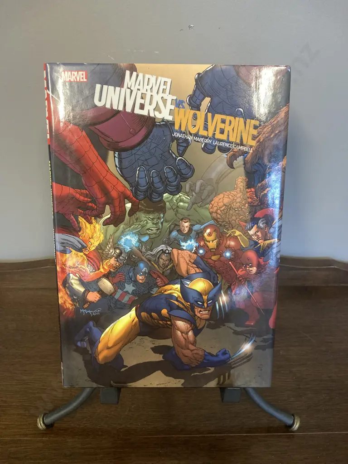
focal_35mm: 28
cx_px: 174
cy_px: 232
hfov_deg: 49.7
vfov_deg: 63.4
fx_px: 375
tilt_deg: -33.9
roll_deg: -1.7
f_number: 1.8
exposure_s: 1/60
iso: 320
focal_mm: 3.99
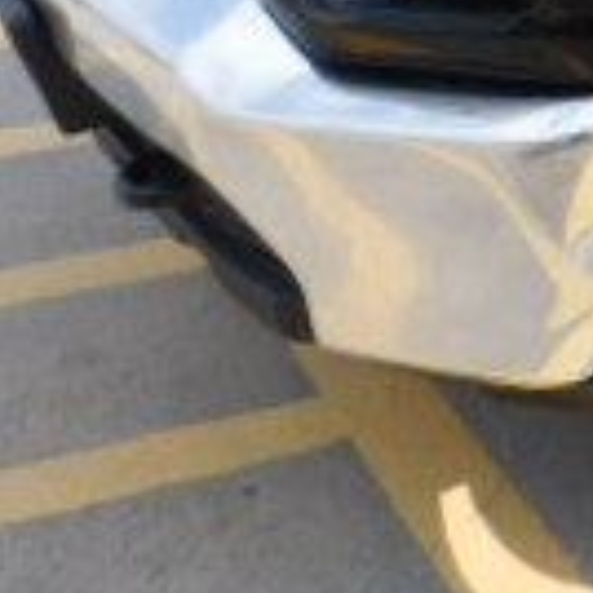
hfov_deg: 14.2
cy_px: -314
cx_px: 1270
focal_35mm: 97
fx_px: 1880
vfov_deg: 16.3
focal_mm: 4
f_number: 3
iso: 125
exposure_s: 1/1250
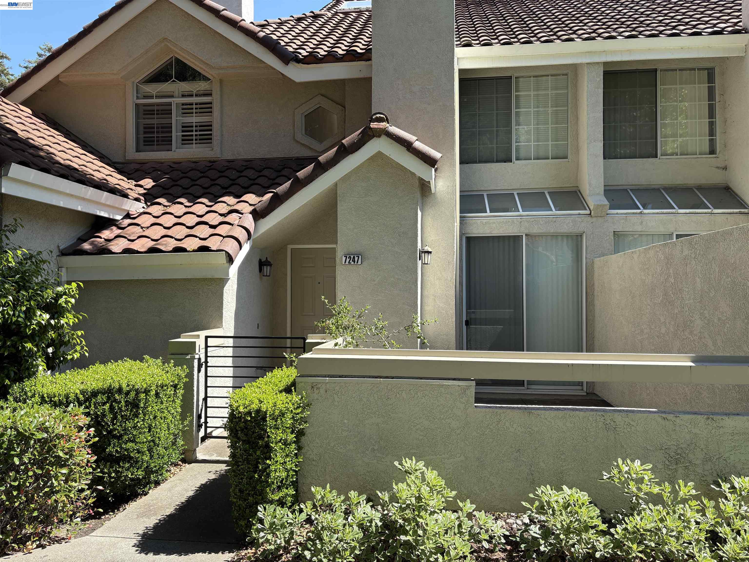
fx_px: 563
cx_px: 374
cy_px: 281
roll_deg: +0.3
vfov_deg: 53.1
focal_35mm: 26
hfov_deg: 67.3
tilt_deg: +2.0
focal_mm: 5.96
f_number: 1.6
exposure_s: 1/959
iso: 50
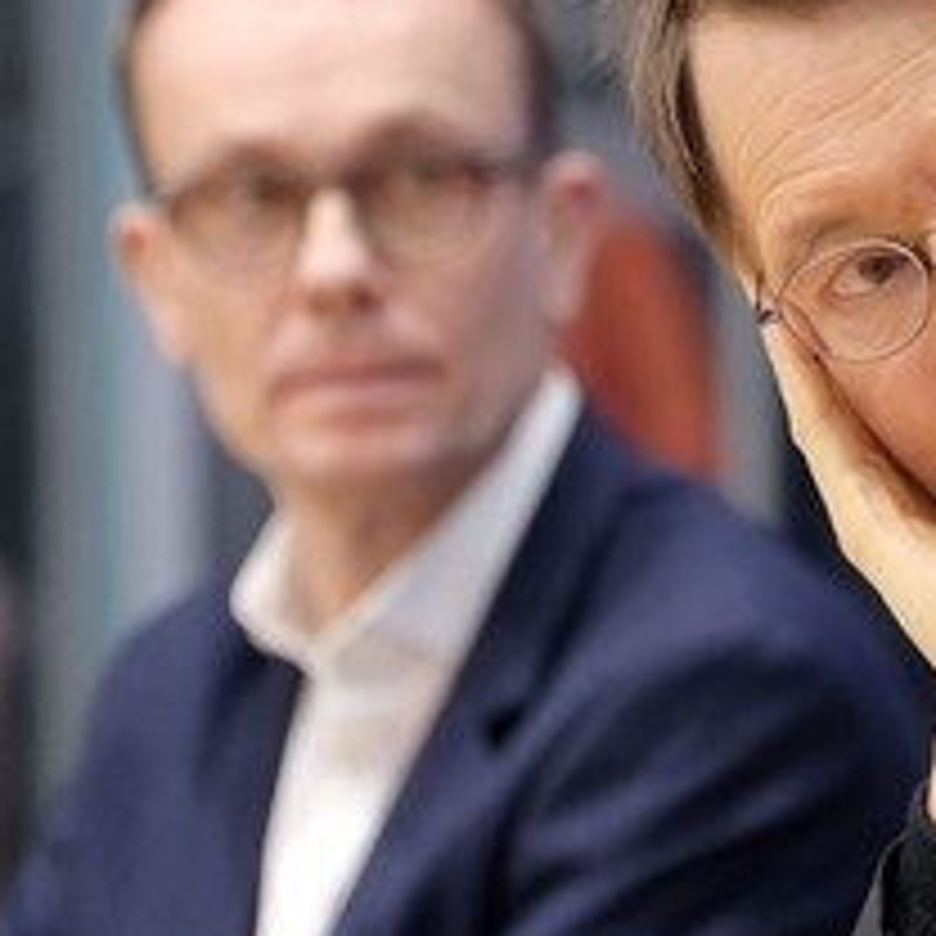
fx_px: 16917
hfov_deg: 3.2
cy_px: 369
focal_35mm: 553
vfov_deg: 3.2
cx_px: 974
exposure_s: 1/400
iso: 5000
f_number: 5.6
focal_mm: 300
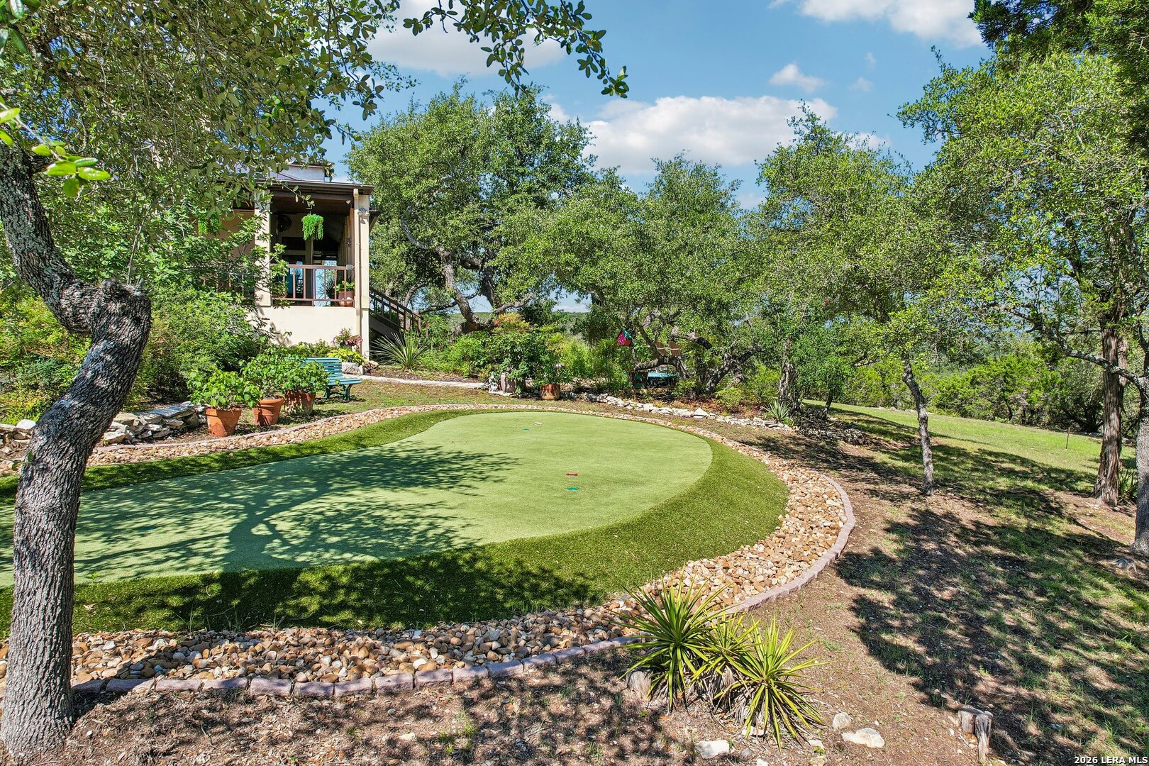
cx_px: 574
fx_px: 702
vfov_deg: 57.2
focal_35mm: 22
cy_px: 383
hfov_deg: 78.6
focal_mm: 8.4
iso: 100
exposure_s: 1/1000
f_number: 2.8
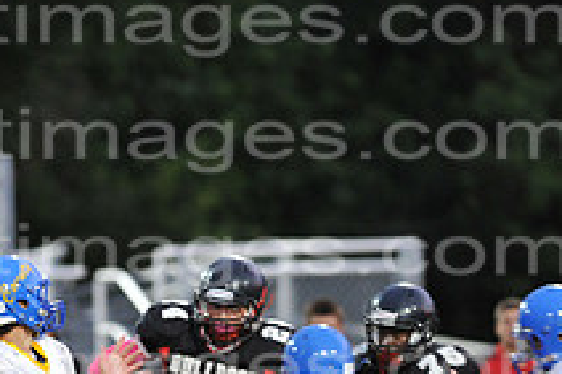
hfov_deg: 2.5
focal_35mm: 819
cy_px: 430
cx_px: -19
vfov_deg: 1.7
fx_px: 12775
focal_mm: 300
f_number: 4
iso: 3200
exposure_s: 1/250
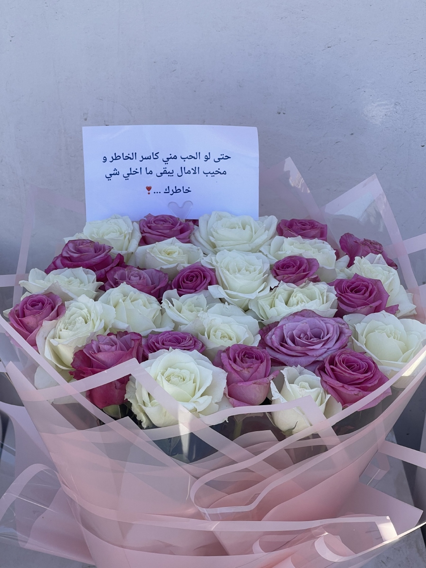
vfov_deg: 30.3
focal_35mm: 64
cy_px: 284
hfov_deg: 22.9
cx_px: 213
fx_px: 1050
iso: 20
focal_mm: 7.5
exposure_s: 1/296
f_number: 2.2
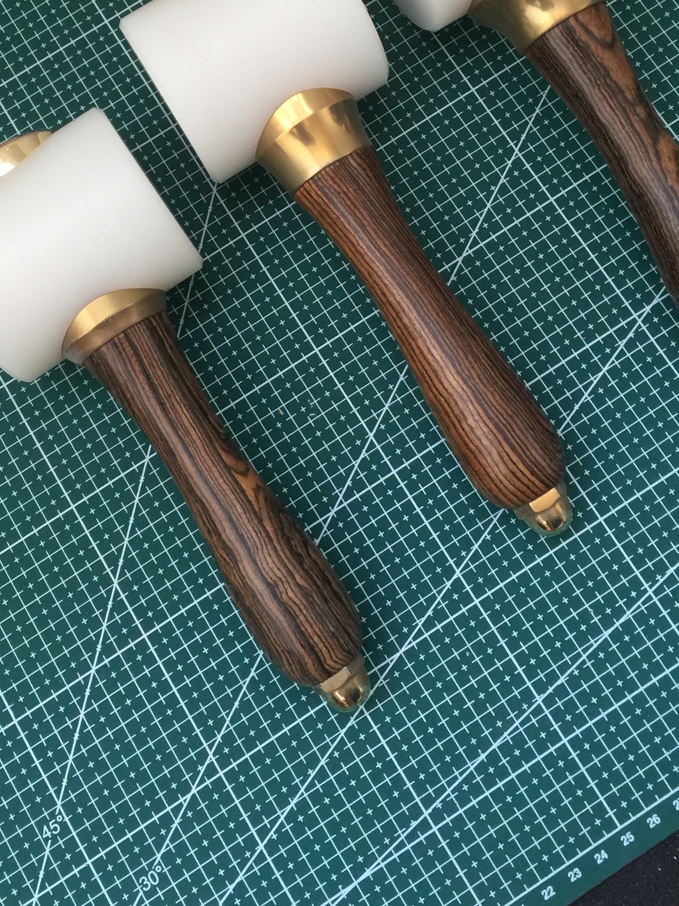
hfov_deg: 32.9
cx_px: 324
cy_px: 258
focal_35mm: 44
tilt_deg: -77.9
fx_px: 1151
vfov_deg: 42.0
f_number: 2.2
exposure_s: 1/33
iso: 64
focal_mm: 4.15
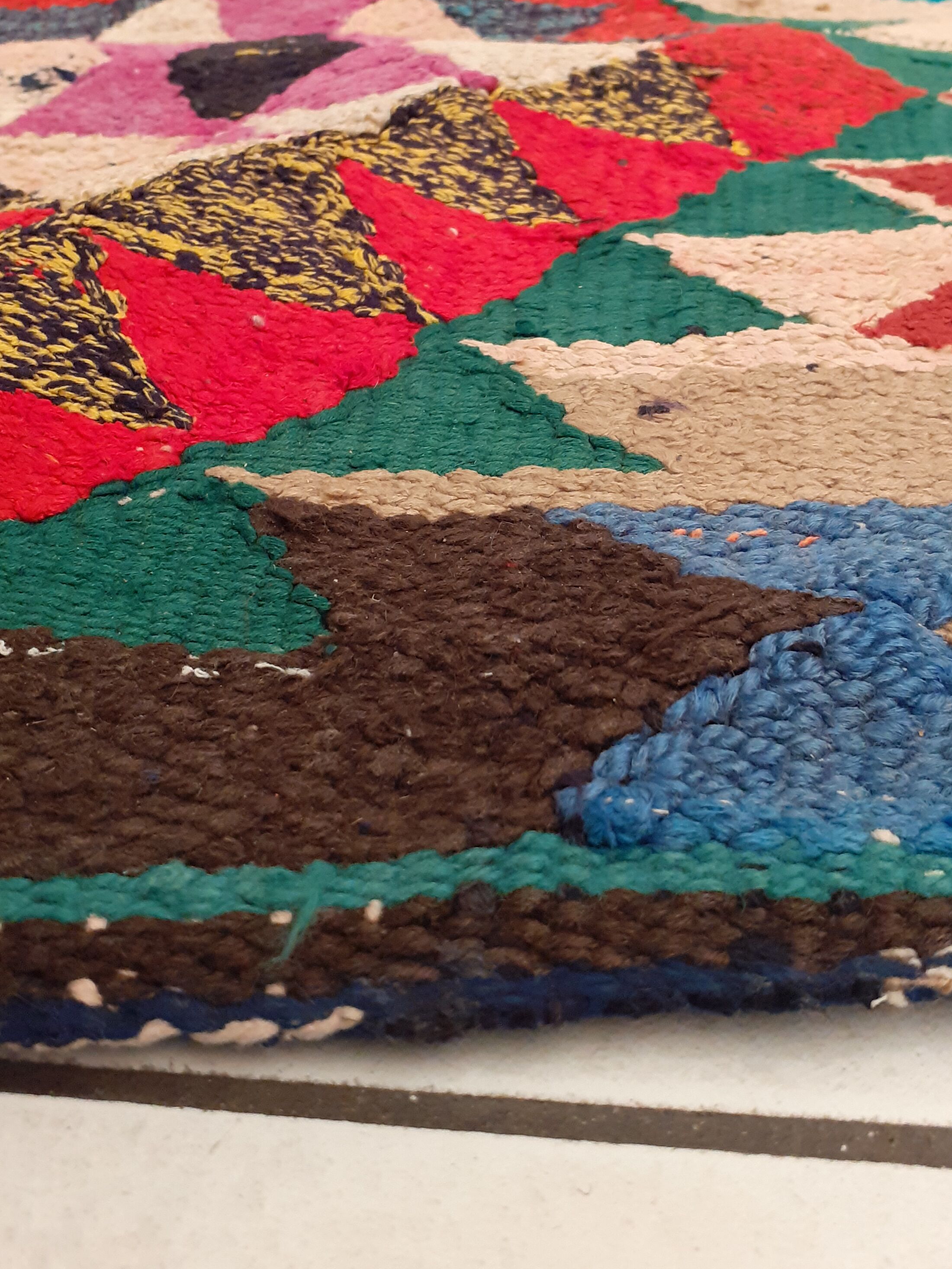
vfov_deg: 48.7
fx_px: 1393
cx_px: 538
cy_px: 503
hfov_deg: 37.7
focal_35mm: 38
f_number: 1.9
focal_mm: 3.6
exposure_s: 1/33
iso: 200
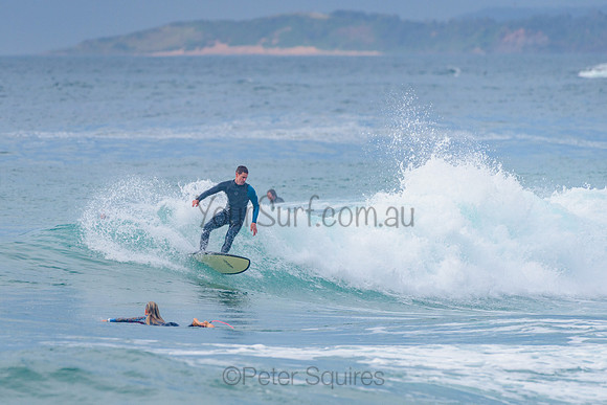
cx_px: 248
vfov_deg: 2.2
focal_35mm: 613
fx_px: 10331
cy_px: 237
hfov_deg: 3.4
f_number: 5.6
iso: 250
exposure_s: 1/2000
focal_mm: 500
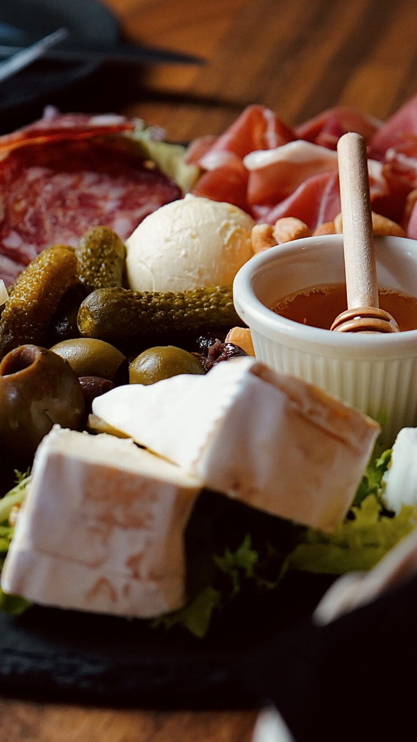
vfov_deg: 28.2
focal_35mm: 75
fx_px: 1474
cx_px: 236
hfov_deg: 16.1
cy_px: 372
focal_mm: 47
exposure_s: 1/160
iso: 2000
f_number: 4.5
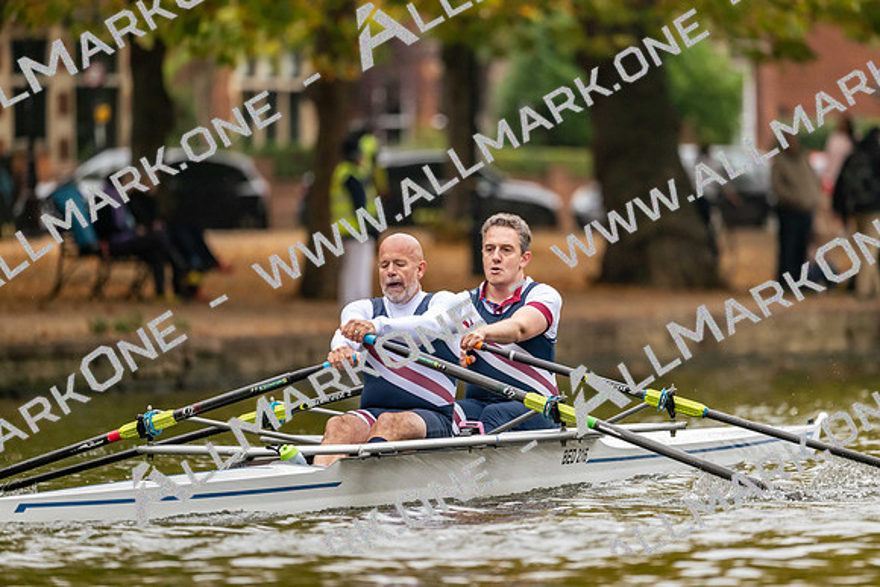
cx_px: 440
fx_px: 9780
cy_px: 294
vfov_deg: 3.4
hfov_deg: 5.2
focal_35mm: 400
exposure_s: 1/2500
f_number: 4.5
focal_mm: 400
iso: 2200
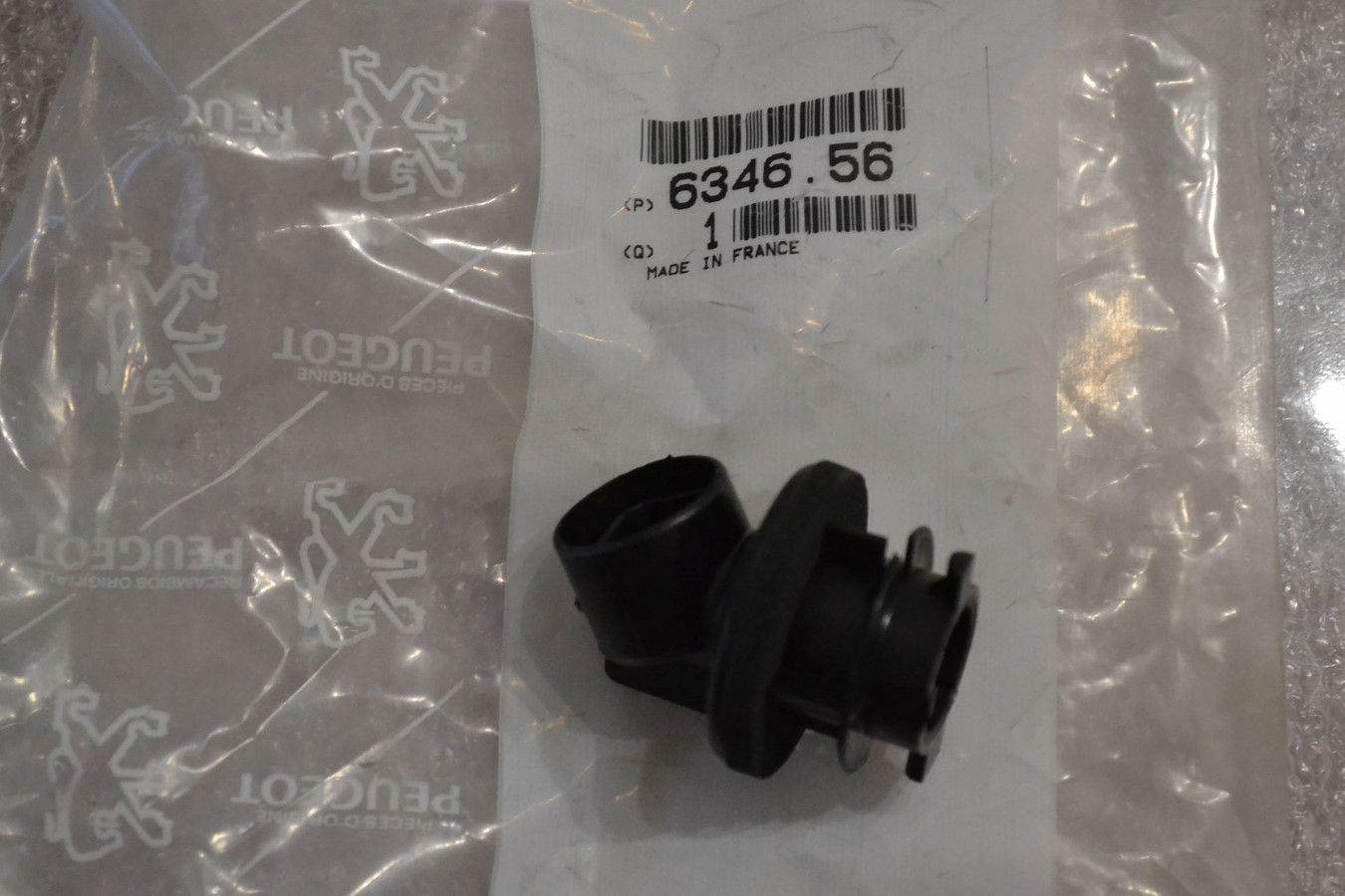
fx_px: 2522
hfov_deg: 29.9
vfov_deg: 20.2
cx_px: 672
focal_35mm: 68
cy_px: 448
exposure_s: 1/50
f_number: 5.3
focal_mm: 45
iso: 3200
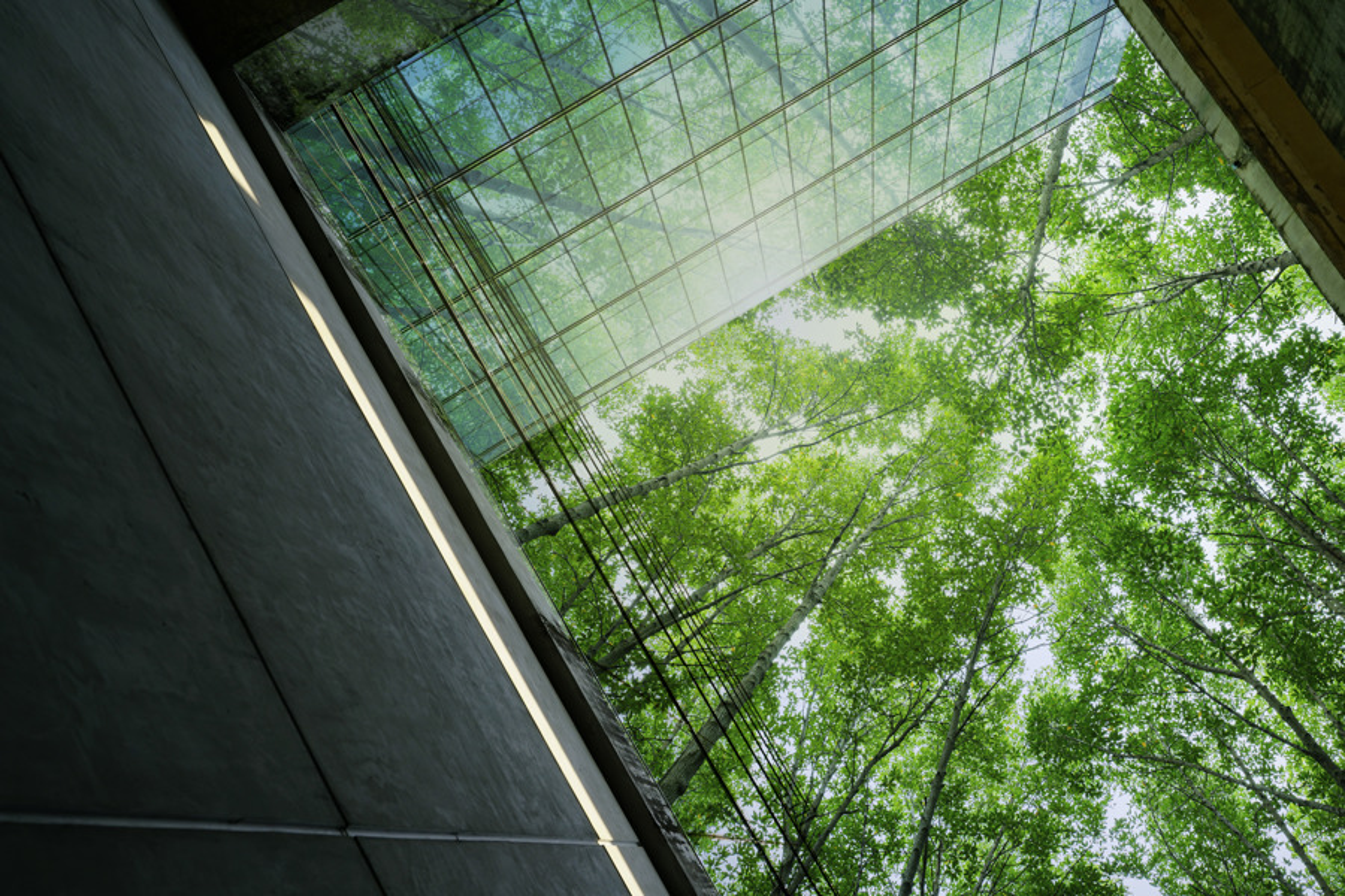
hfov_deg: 39.6
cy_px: 448
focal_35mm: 50
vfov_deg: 27.0
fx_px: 1868
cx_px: 672
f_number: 9
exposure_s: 1/320
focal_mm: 50
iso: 320
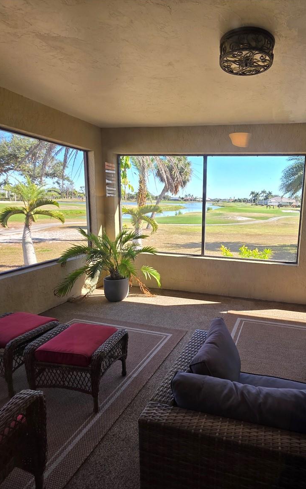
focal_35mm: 19
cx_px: 221
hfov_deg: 59.6
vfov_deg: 88.0
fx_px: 254
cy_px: 252
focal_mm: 2.2
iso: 32
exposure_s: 1/120
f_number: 1.9
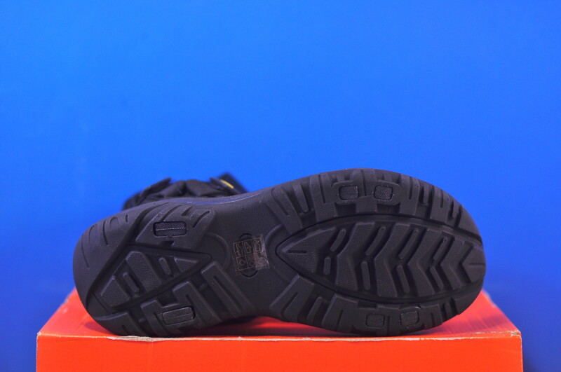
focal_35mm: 75
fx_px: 1167
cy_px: 186
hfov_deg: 27.0
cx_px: 280
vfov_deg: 18.1
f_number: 2.2
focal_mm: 50
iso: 250
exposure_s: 1/320
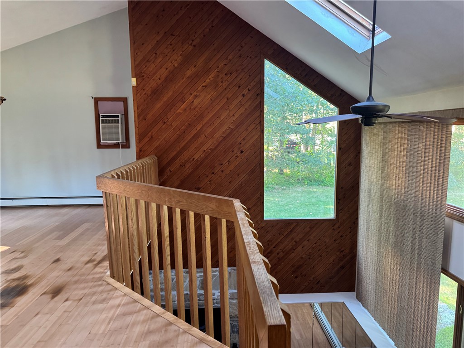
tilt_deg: -7.0
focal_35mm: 24
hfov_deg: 71.6
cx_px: 232
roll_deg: -0.7
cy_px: 174
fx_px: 322
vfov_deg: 56.8
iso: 400
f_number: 1.78
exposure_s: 1/60
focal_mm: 6.76
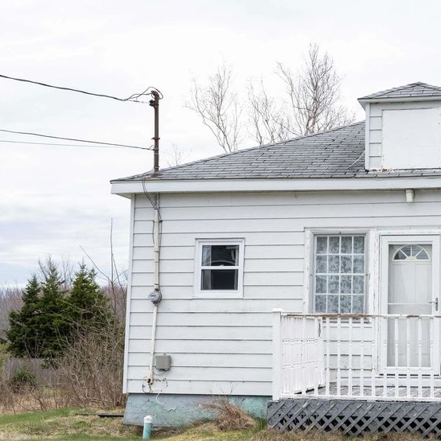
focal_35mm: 55
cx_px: 405
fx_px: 793
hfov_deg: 29.7
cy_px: 244
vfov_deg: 31.1
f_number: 5.6
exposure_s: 1/1000
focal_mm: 35
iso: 200
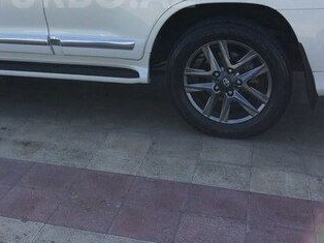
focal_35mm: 61
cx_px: 90
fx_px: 571
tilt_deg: -7.8
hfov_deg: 31.3
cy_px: -8
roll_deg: -1.4
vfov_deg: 22.9
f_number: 2.2
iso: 32
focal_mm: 4.15
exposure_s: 1/954
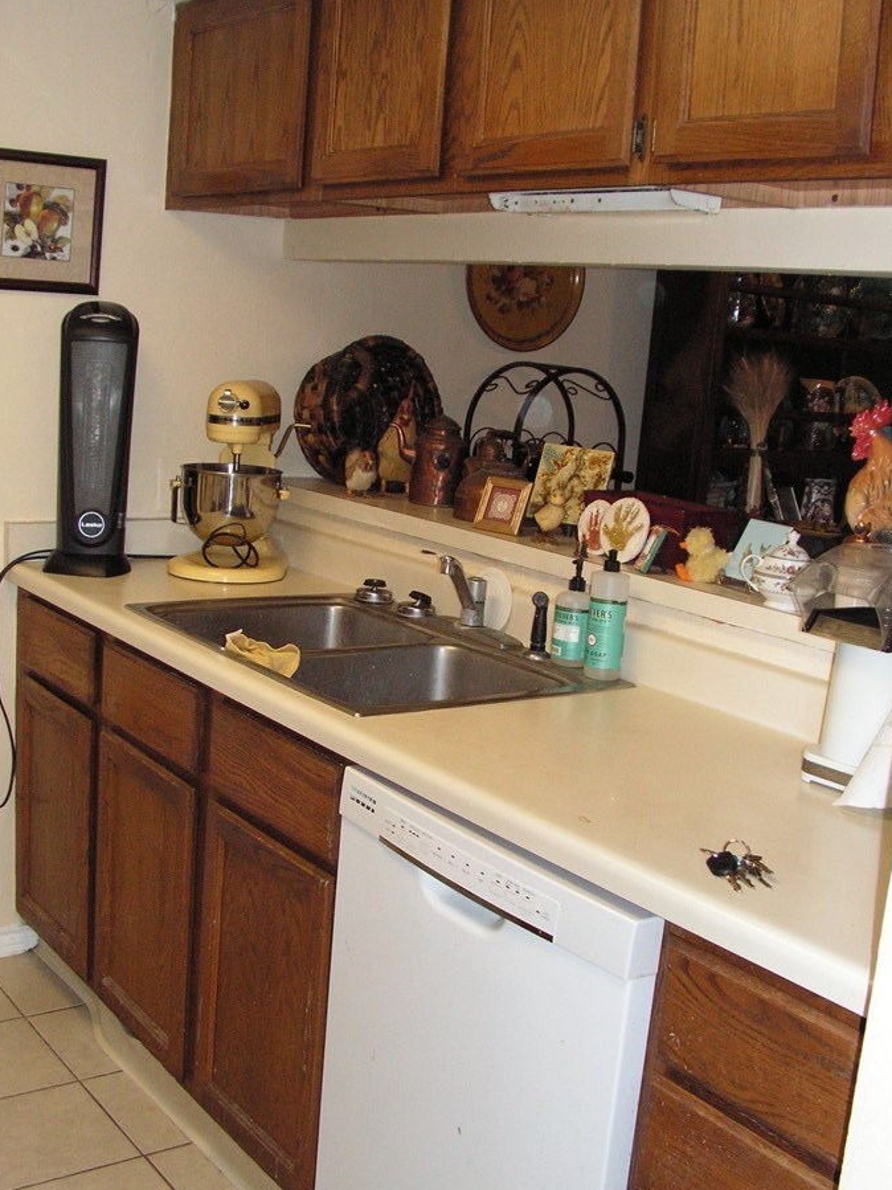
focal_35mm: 41
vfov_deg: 45.8
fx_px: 1409
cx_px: 451
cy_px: 594
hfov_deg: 35.1
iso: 160
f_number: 3.2
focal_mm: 6
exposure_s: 1/40
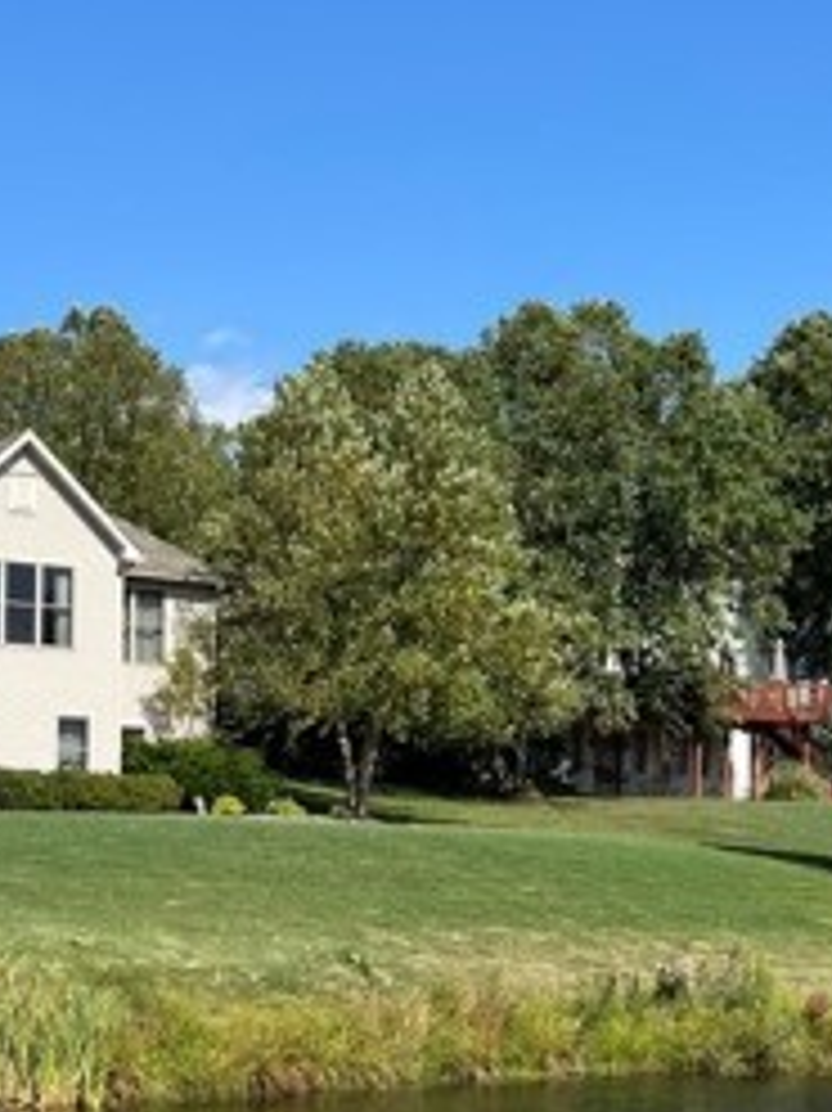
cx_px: 108
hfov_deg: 18.0
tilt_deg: +0.3
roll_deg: +1.2
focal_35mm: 81
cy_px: 833
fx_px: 2598
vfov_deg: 23.9
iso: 50
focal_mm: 5.1
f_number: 1.6
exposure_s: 1/2967
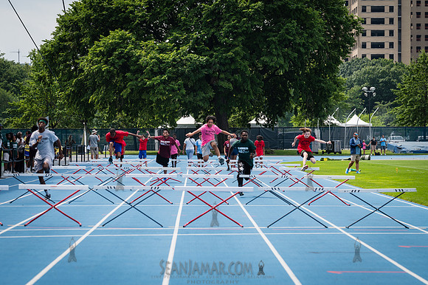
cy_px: 160
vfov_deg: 11.4
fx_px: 1430
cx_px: 208
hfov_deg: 17.0
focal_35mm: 120
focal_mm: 105
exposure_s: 1/400
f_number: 5
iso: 100
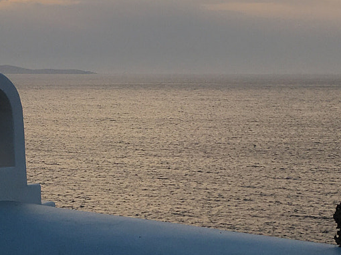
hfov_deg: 21.5
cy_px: 218
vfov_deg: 16.1
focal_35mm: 91
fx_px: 896
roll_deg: +0.4
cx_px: 124
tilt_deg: -9.7
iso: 25
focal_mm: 4.15
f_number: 2.2
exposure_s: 1/503
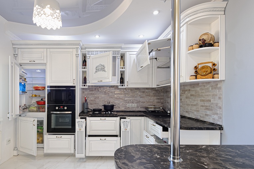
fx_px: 148
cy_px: 98
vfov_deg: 59.1
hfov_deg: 80.3
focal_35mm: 21
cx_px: 102
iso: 200
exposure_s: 1/2
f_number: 10
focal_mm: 16
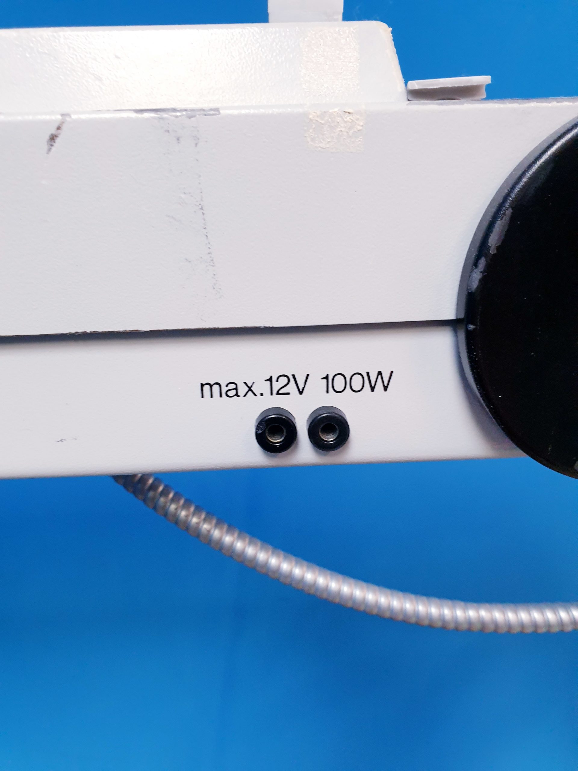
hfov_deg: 53.1
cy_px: 386
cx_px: 289
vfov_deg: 67.3
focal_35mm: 26
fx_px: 579
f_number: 2.4
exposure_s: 1/50
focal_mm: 4.3
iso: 250
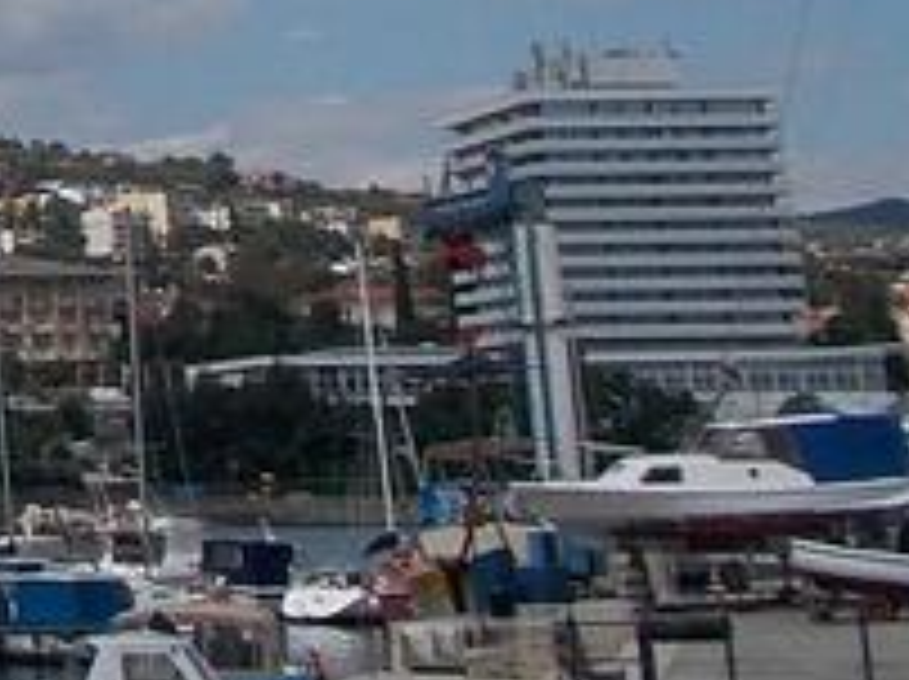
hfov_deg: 14.4
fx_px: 3016
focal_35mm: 115
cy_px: -239
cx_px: -878
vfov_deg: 12.4
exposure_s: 1/250
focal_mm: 4.1
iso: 80
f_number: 9.3
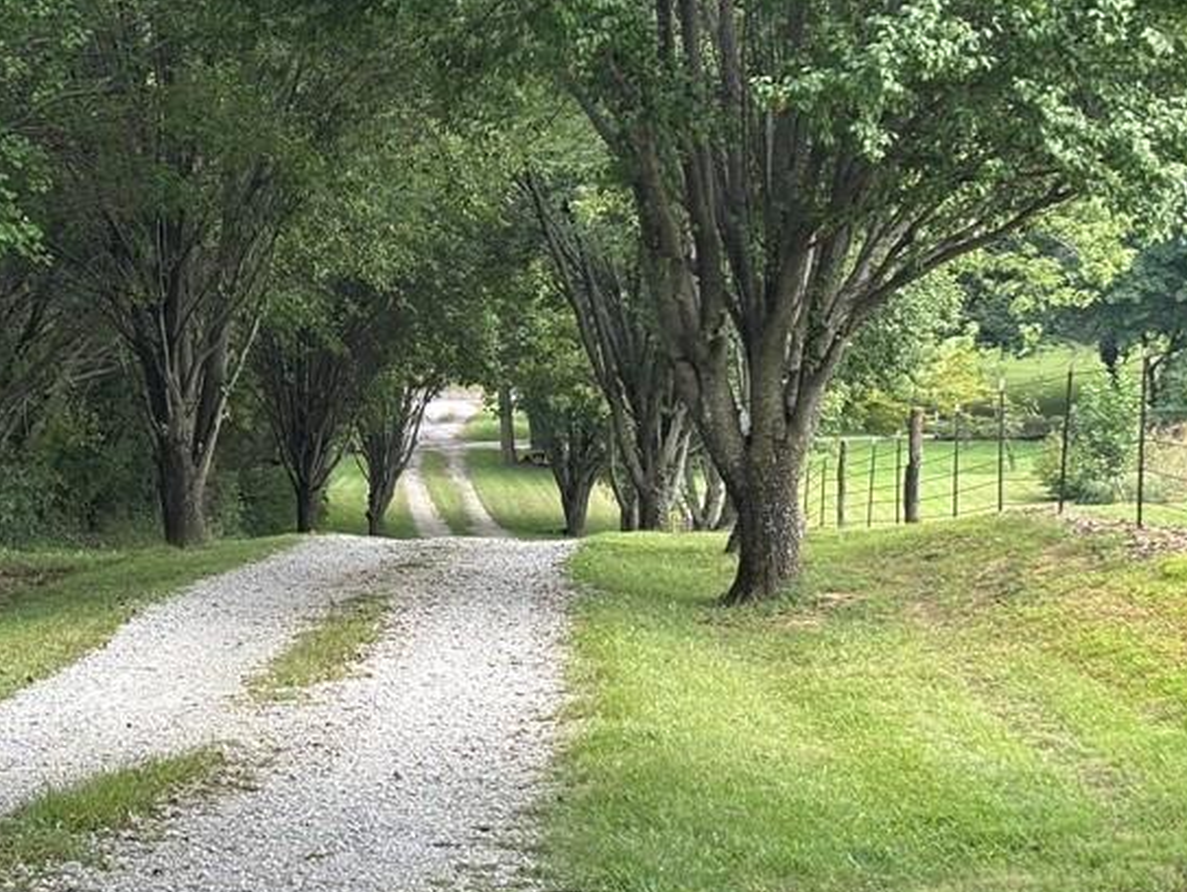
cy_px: 398
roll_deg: +0.1
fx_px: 3363
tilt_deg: -5.0
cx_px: 133
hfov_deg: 19.7
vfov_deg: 15.1
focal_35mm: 98
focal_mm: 5.96
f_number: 1.6
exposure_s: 1/416
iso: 32
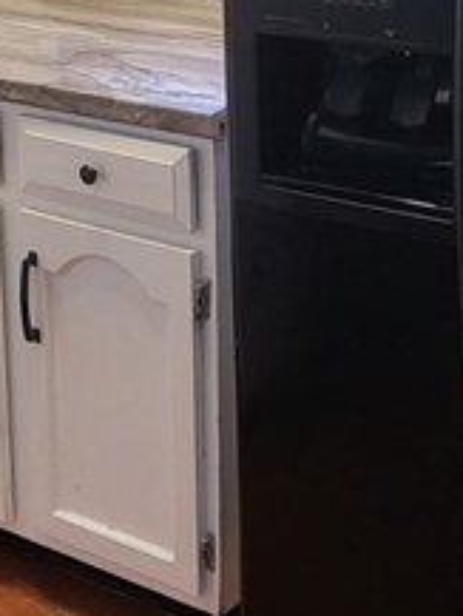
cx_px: -20
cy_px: -77
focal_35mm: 92
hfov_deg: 15.7
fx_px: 1639
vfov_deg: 20.2
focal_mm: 4.25
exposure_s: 1/120
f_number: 1.8
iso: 125
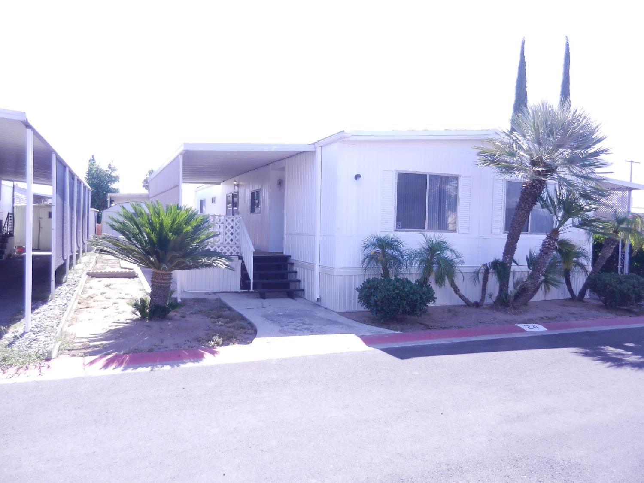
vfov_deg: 54.9
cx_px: 322
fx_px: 465
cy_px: 242
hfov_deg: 69.4
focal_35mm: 25
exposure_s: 1/400
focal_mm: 4.5
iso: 160
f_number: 3.5
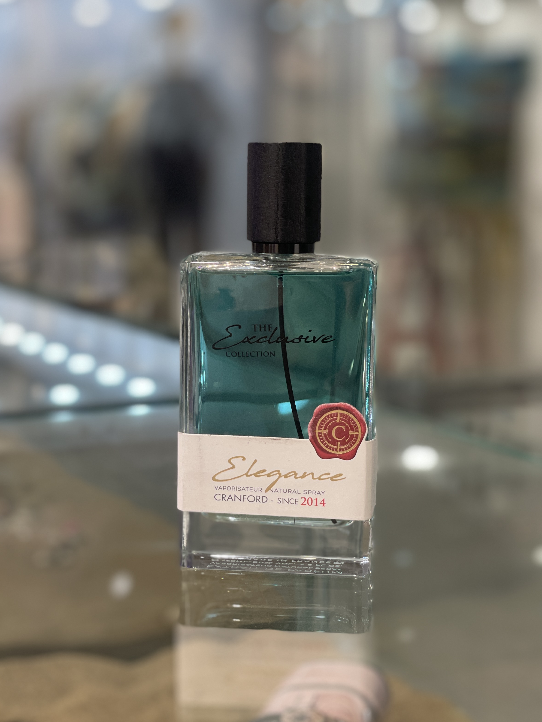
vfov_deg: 28.9
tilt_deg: -6.1
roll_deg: -0.3
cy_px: 320
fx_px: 1399
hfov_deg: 21.9
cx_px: 286
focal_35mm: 67
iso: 80
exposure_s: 1/100
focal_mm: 6
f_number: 2
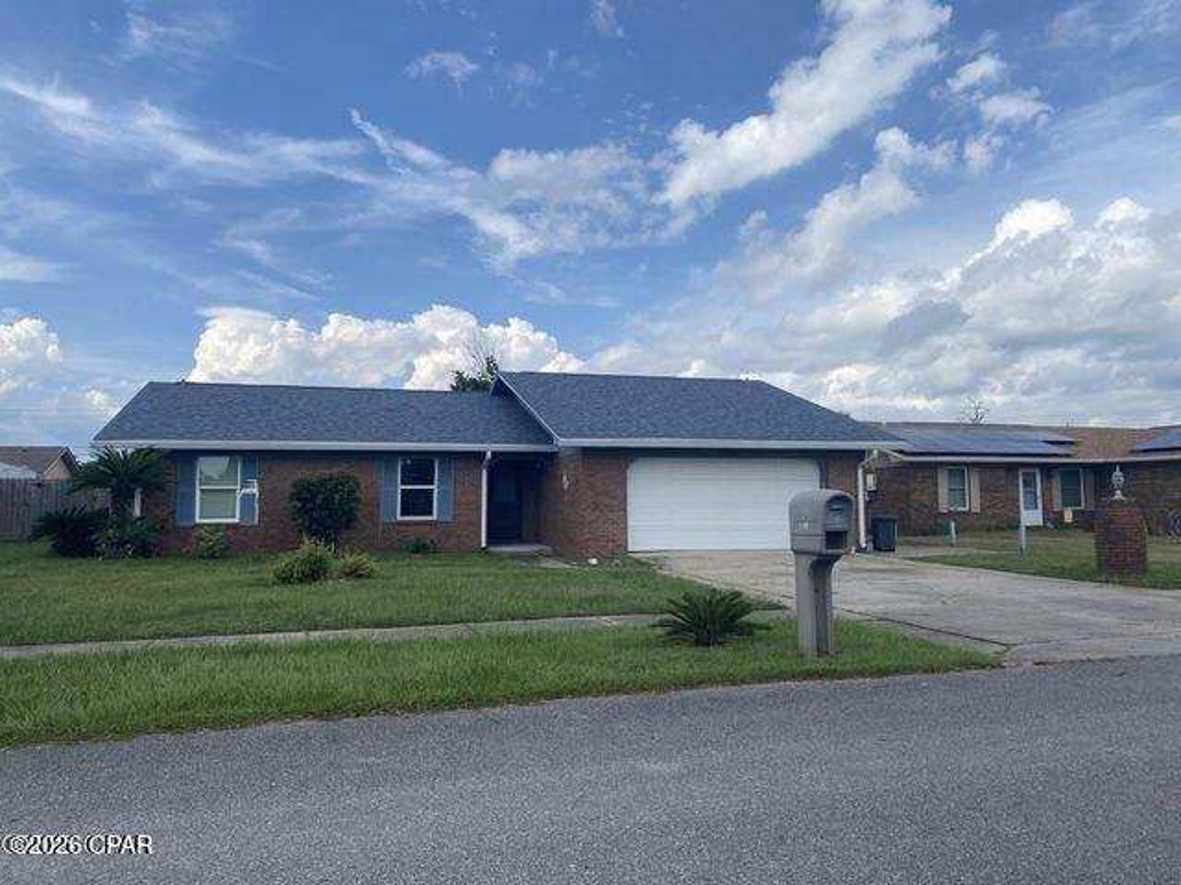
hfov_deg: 67.3
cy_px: 442
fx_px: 887
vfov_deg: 53.1
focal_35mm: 26
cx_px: 590
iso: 32
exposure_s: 1/3300
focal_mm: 4.25
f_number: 1.8
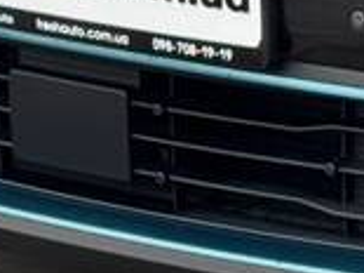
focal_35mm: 372
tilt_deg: -11.1
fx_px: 3909
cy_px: -332
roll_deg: +0.3
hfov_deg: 5.2
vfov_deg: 3.9
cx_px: 885
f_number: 1.78
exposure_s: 1/349
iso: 64
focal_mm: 6.76
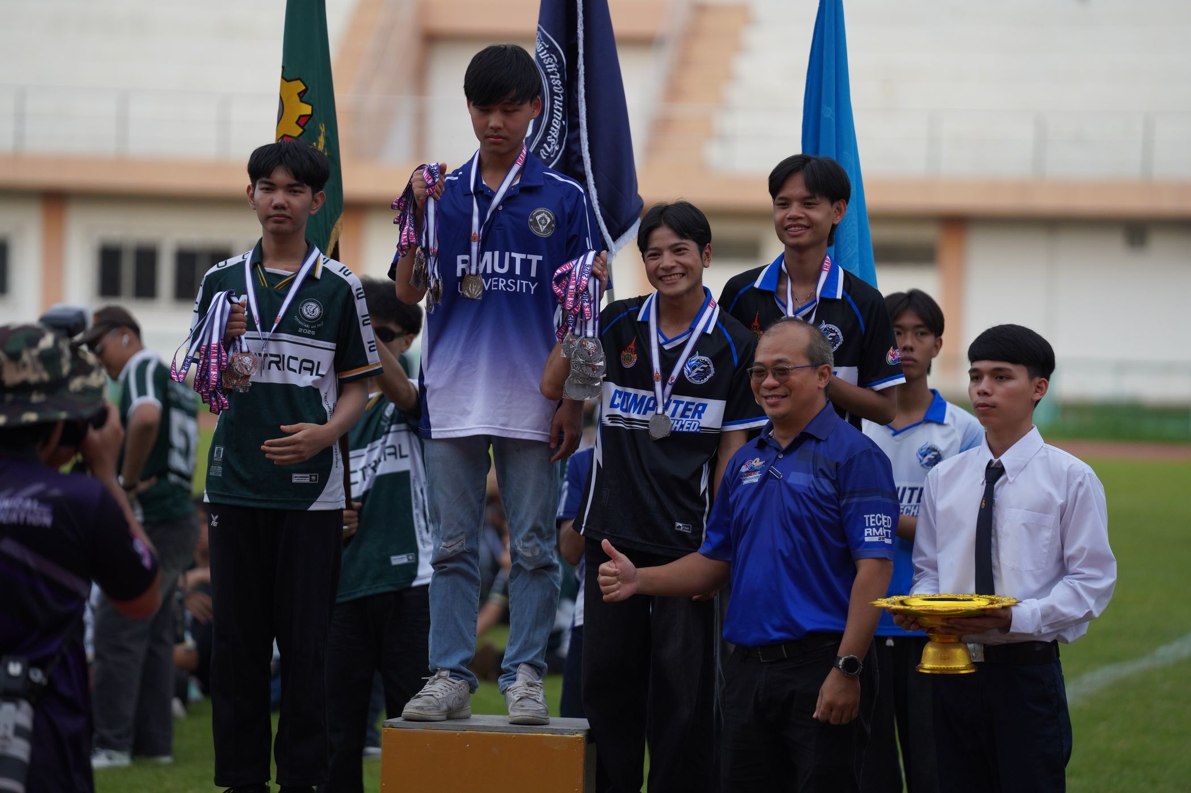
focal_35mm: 200
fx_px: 6616
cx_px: 596
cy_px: 396
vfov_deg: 6.9
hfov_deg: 10.3
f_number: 2.8
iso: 800
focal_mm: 200
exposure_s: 1/2000
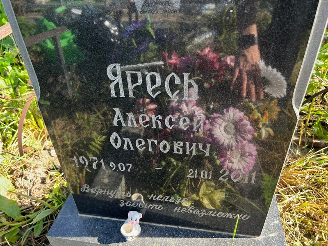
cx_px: 164
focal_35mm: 26
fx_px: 246
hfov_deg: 67.3
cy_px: 123
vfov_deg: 53.1
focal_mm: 5.7
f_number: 1.5
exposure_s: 1/304
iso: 50
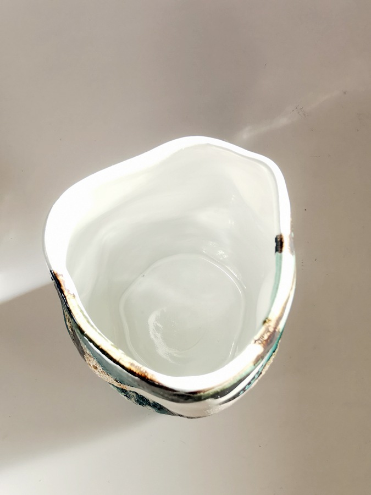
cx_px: 186
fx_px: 372
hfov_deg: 53.1
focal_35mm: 26
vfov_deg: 67.3
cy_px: 248
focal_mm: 2.26
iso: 80
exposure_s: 1/50
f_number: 2.2
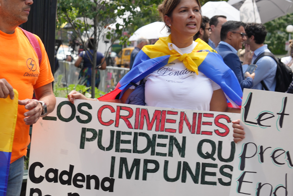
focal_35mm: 110
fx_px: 895
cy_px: 125
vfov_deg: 12.4
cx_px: 11
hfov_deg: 18.2
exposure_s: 1/320
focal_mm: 48
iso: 100
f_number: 4.5
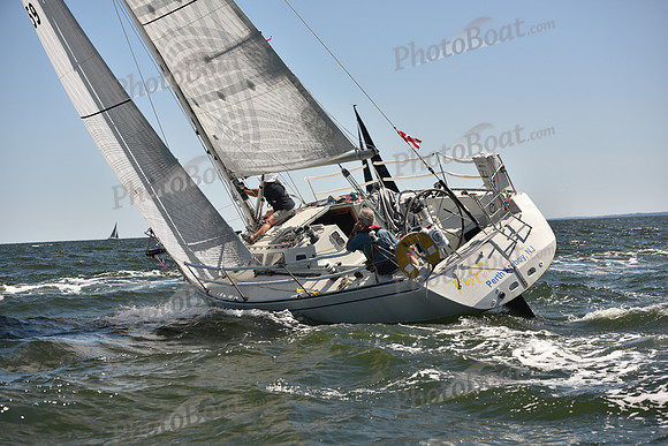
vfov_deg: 19.5
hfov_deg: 28.8
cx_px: 334
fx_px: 1299
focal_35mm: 70
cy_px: 223
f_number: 4.5
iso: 250
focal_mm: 70
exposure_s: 1/1250
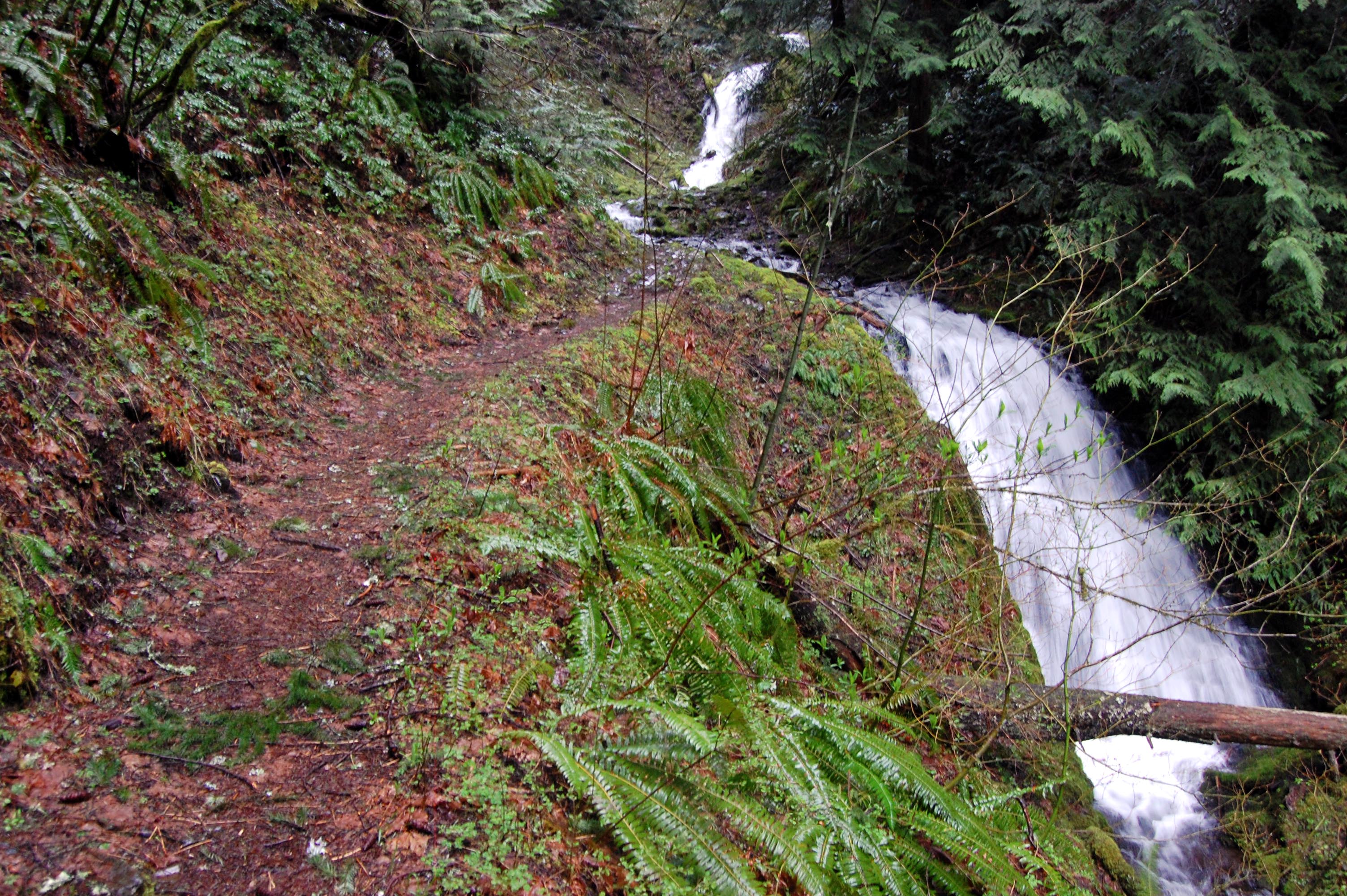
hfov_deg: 62.0
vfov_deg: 43.5
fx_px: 1121
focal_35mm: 30
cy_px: 448
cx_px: 674
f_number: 7.1
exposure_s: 1/13
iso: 800
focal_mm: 20
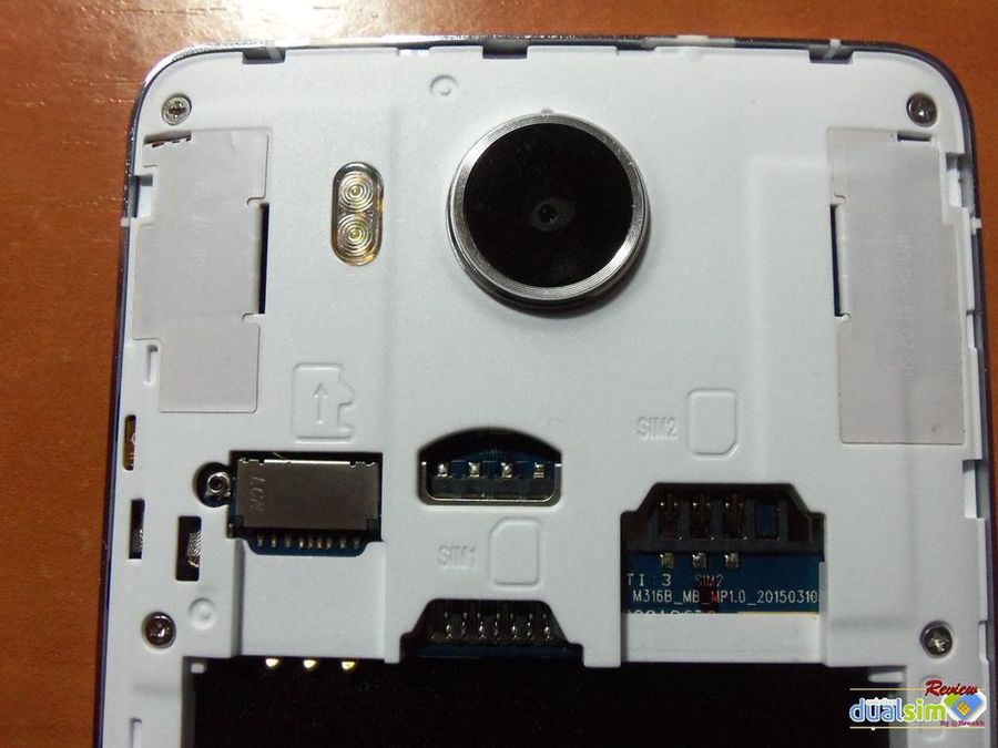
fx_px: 807
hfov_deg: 63.4
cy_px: 374
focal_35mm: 28
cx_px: 499
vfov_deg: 49.7
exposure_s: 1/60
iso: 400
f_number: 3.3
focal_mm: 5.1
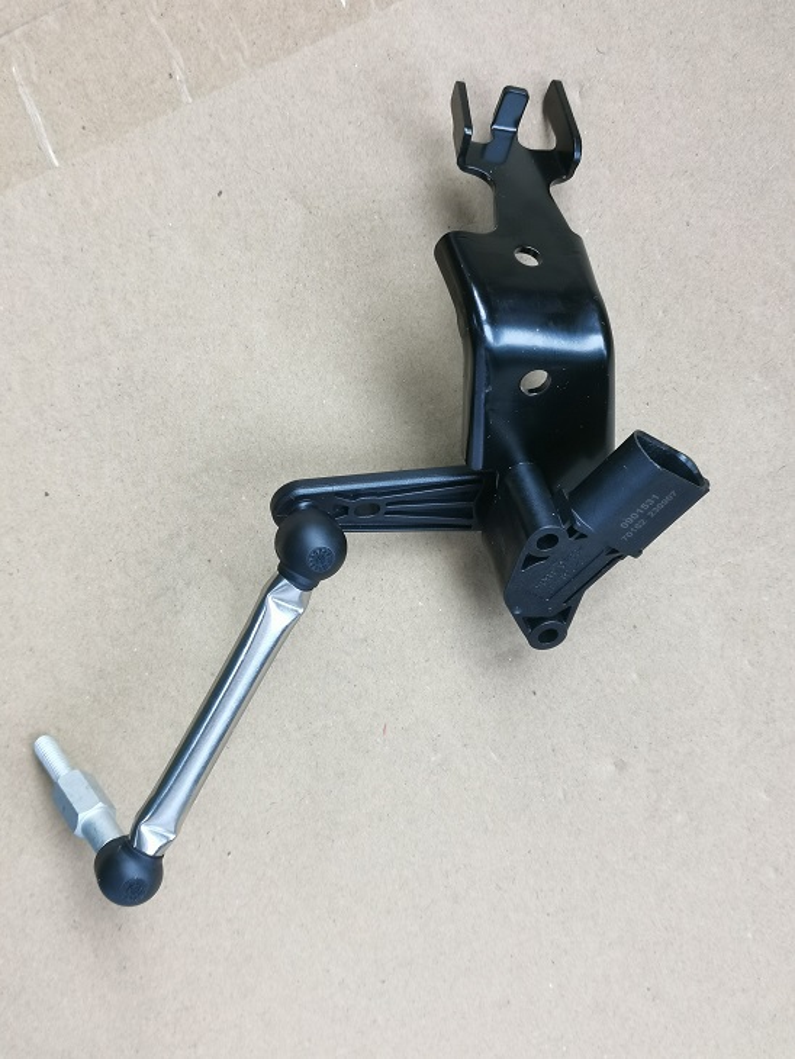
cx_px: 398
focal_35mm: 49
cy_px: 530
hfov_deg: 29.7
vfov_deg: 38.9
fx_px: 1500
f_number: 1.8
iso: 80
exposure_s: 1/100
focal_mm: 5.58
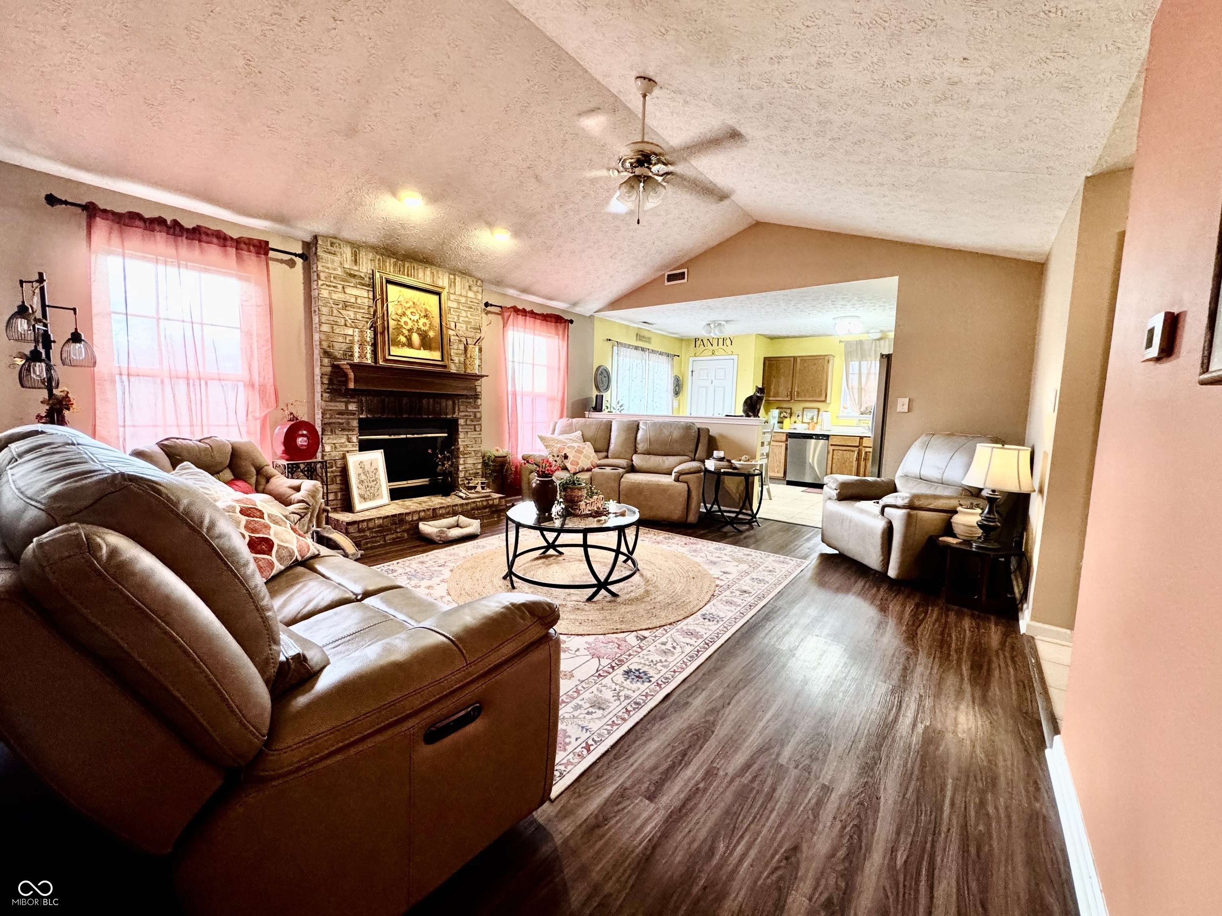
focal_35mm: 14
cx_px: 611
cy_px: 458
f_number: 2.2
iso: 400
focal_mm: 2.22
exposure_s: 1/60
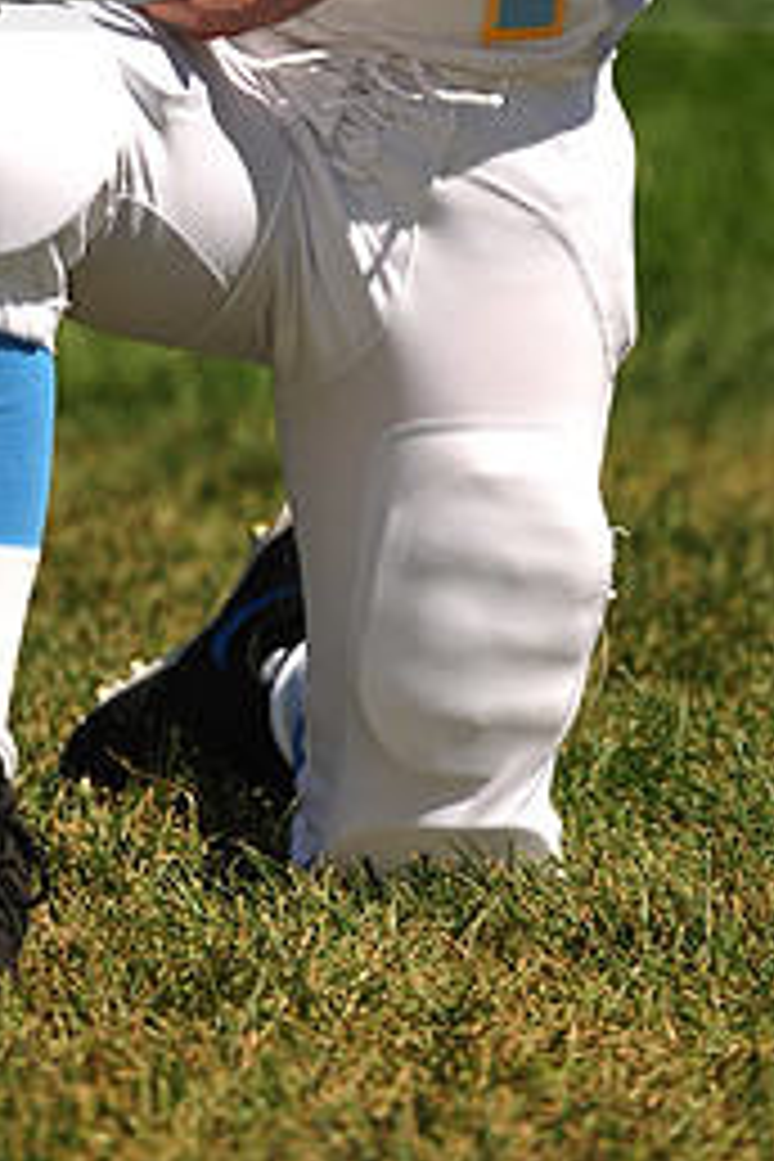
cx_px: 243
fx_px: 10158
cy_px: -112
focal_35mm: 315
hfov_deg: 4.4
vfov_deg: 6.5
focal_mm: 140
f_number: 5
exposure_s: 1/1000
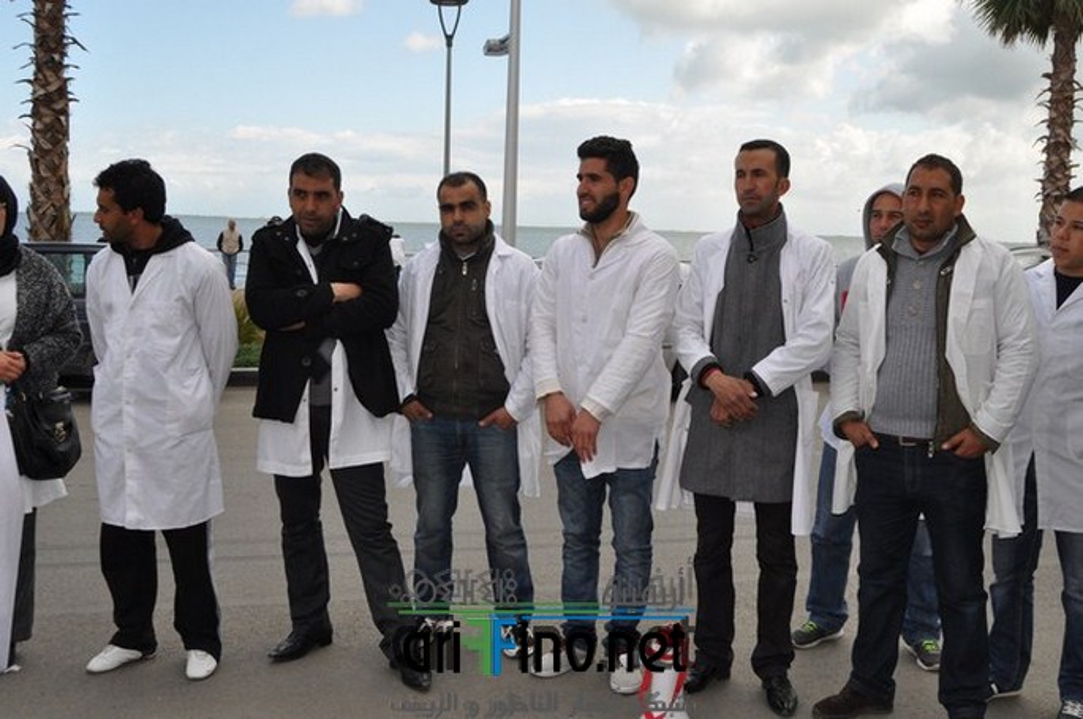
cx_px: 542
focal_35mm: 39
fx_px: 1172
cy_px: 360
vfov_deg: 34.1
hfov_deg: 49.6
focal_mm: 26
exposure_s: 1/200
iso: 200
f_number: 10
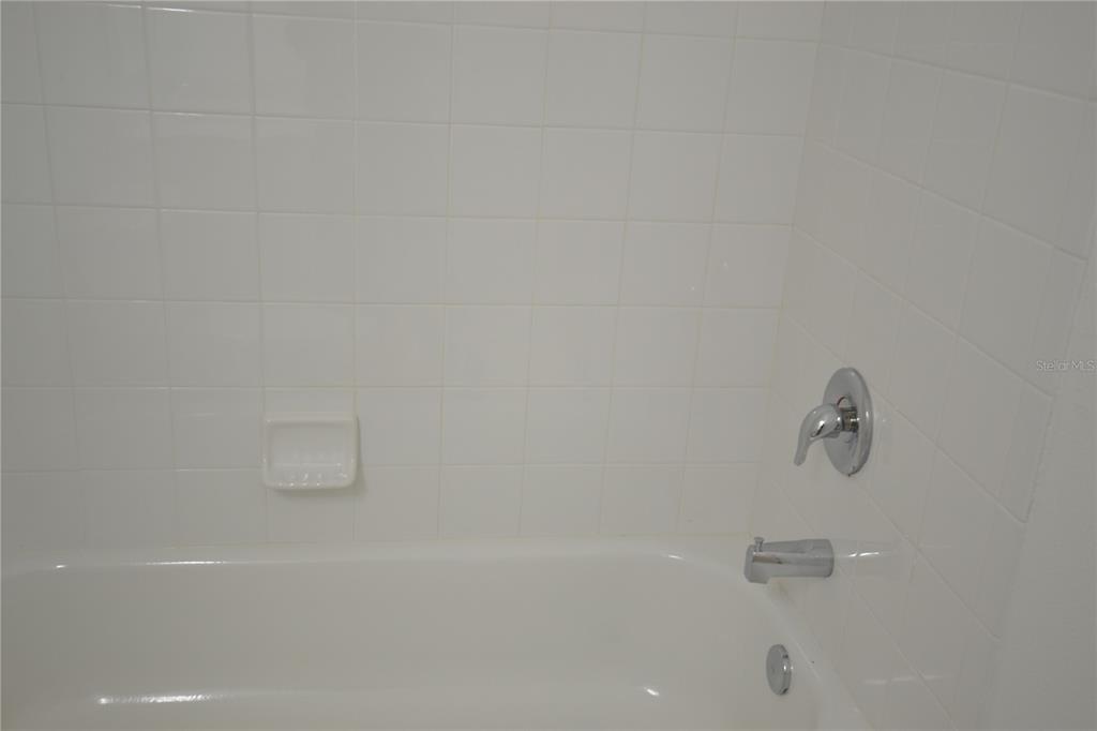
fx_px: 1097
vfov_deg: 36.8
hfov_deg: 53.1
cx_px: 548
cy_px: 366
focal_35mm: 36
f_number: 4.5
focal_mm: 24
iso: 400
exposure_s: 1/40
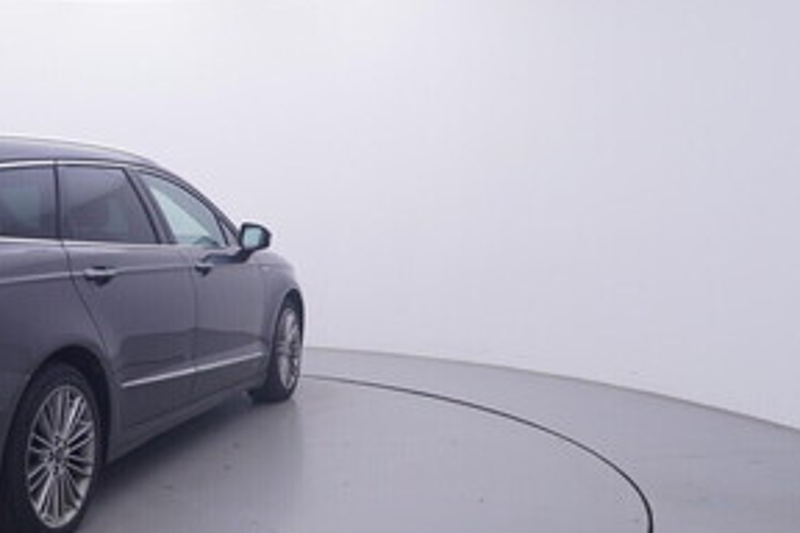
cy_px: 257
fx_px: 954
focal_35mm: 43
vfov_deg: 31.2
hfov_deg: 42.5
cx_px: 112
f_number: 5
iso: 200
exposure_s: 1/80
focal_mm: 15
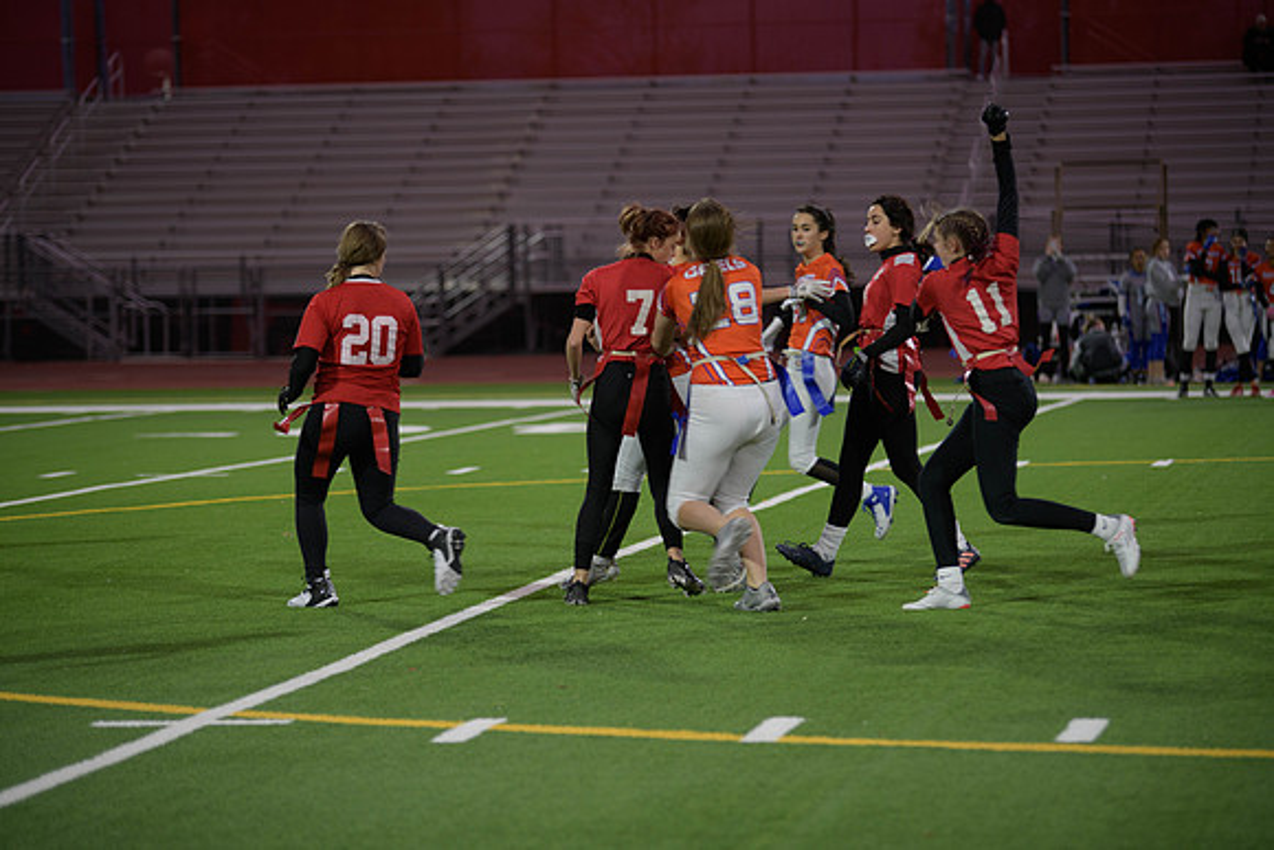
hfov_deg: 15.2
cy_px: 425
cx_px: 637
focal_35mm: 135
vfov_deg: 10.2
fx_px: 4778
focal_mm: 135
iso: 450
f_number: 2.8
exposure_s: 1/200
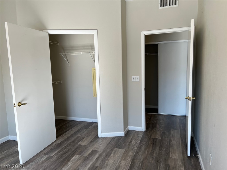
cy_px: 85
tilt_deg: -7.7
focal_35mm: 26
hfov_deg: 67.3
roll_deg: +1.4
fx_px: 170
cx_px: 114
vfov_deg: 53.1
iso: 40
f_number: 1.5
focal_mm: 5.7
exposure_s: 1/181
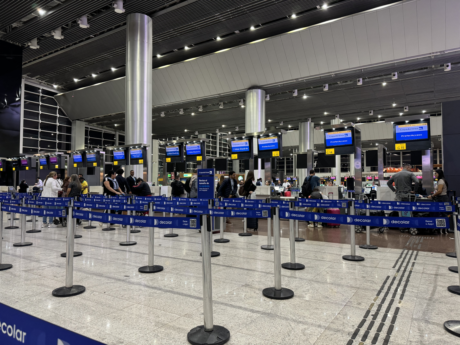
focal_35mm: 24
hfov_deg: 71.6
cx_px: 230
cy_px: 172
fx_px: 319
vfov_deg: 56.8
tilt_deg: +2.2
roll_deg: -0.1
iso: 400
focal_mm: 6.76
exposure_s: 1/60
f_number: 1.78
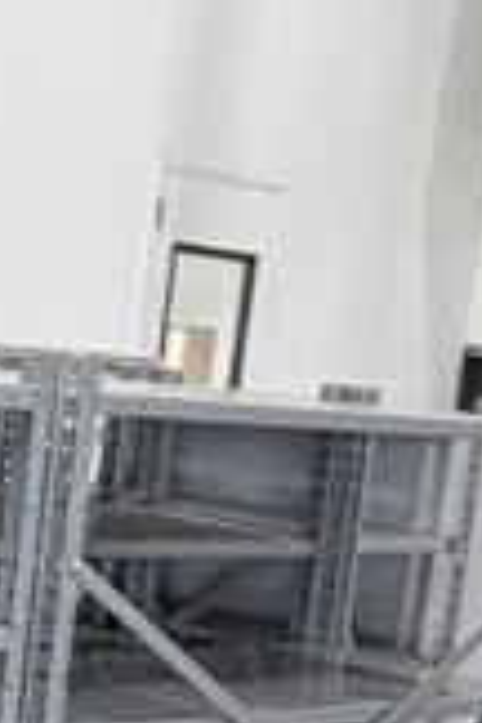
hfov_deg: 13.7
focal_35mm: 92
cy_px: 589
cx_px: -317
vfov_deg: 21.8
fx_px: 1848
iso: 320
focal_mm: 2.22
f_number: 2.2
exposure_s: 1/120
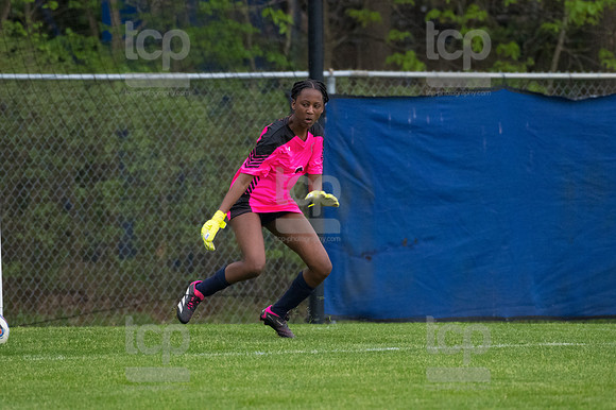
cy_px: 205
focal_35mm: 675
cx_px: 308
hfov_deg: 3.1
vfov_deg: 2.0
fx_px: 11543
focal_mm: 450
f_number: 5.6
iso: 2500
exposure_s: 1/1600
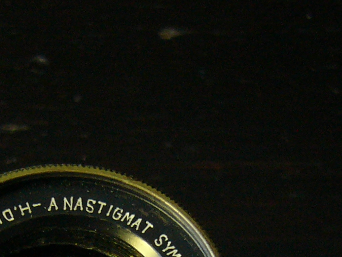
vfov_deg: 14.1
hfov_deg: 19.1
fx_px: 1008
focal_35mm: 102
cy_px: 302
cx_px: 87
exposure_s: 1/8
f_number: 2.8
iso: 200
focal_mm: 5.8
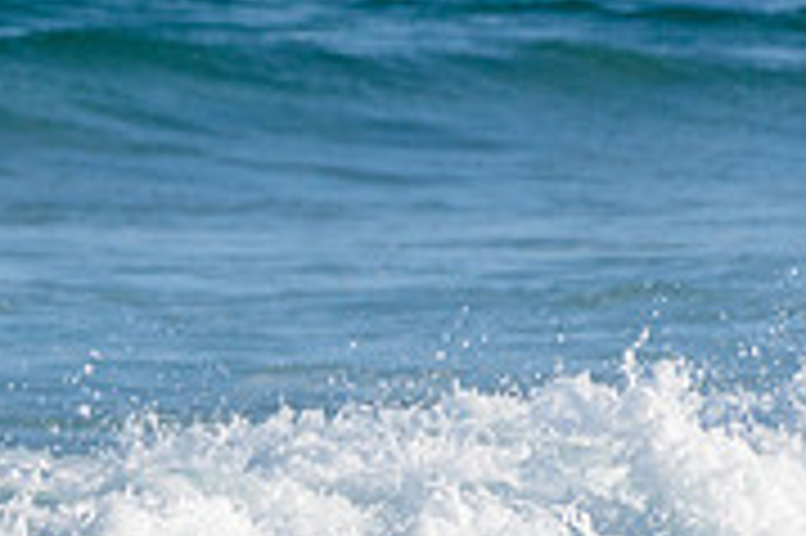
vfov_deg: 0.7
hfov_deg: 1.0
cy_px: 553
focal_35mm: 1992
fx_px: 44557
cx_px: -555
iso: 160
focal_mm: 500
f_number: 5.6
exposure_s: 1/2000
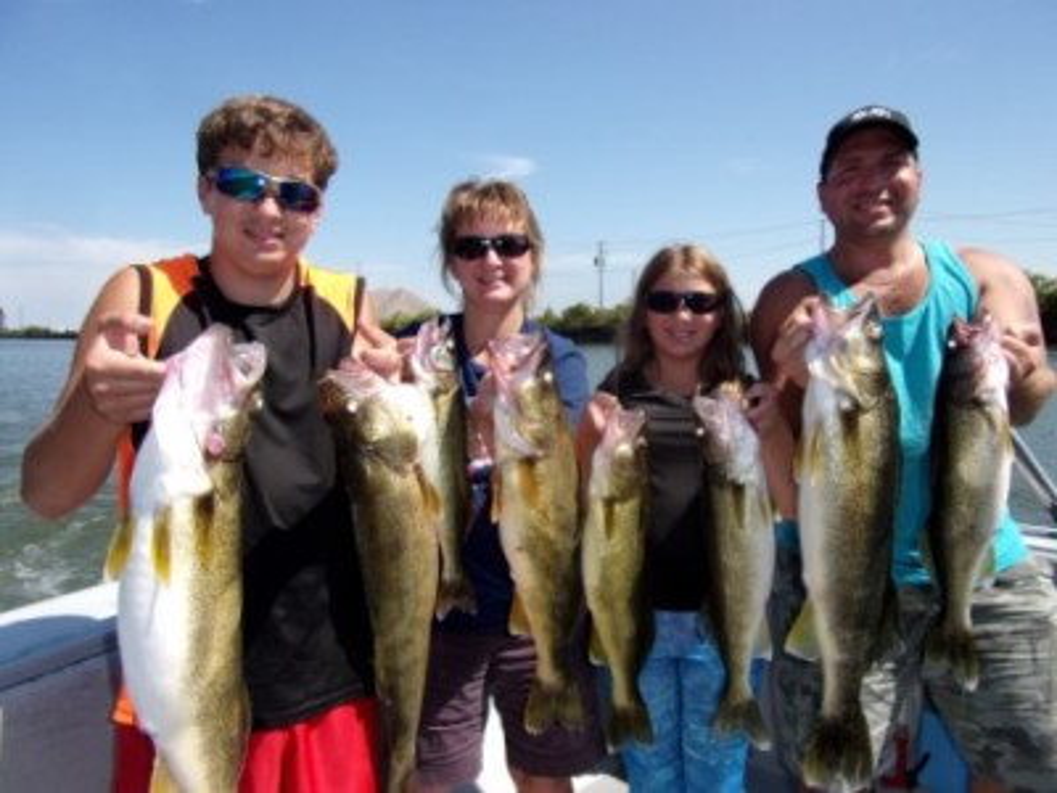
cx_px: 528
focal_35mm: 24
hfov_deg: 71.6
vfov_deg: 56.8
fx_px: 733
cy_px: 396
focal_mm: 4.3
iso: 80
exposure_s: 1/950
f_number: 3.3
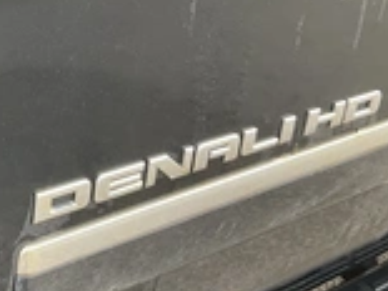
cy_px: 20
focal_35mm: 75
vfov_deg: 19.2
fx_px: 840
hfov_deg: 25.0
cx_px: 23
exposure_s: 1/141
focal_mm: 3
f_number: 1.8
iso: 20
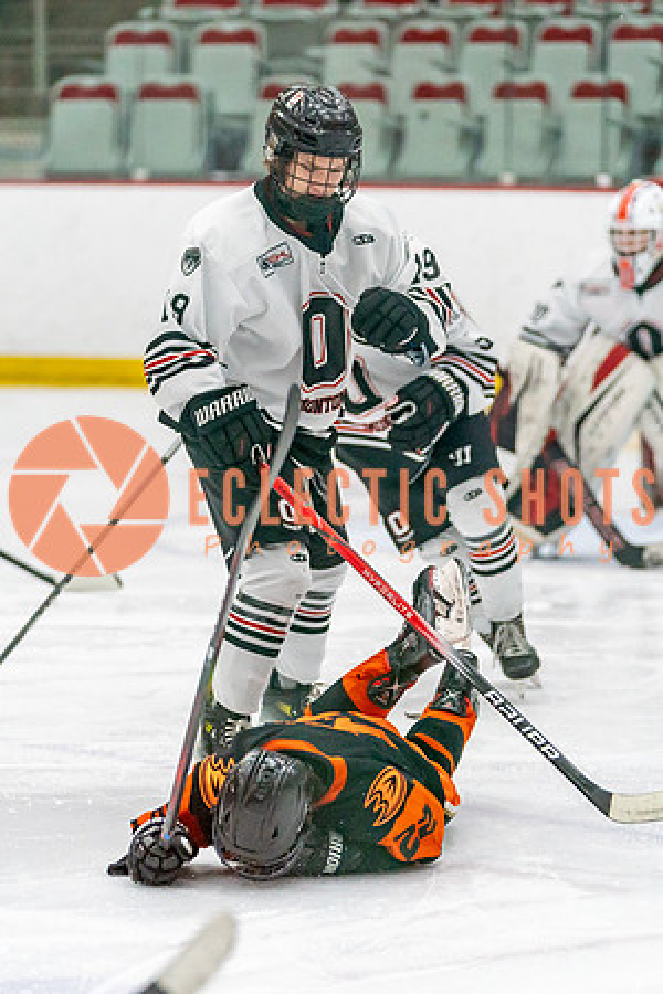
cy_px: 497
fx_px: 5635
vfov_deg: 10.1
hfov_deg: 6.7
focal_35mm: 204
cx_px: 332
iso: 3200
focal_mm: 136
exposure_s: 1/1250
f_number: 2.8
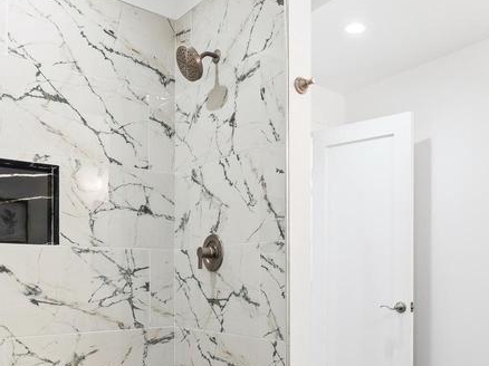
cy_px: 296
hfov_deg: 50.9
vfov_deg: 38.1
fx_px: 508
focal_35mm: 36
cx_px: 303
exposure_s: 1/40
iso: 160
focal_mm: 16
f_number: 8
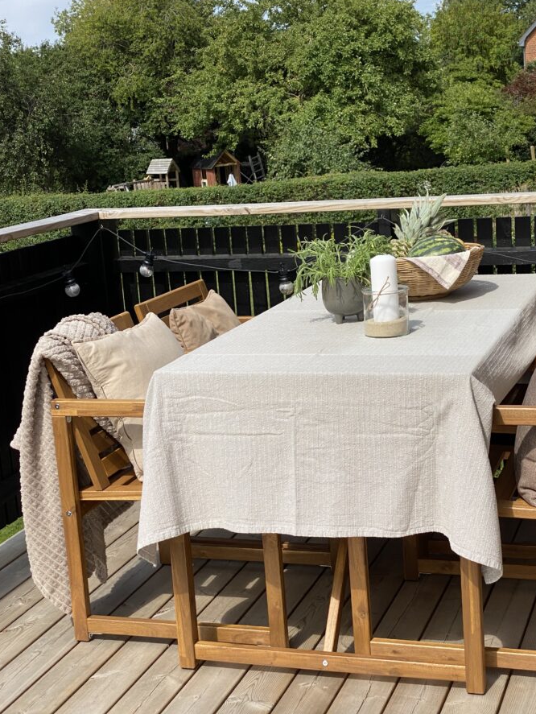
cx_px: 303
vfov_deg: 32.2
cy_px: 367
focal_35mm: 60
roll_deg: +3.9
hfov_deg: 24.4
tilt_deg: -10.5
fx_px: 1238
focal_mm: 6
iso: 20
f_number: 2
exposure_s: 1/1653
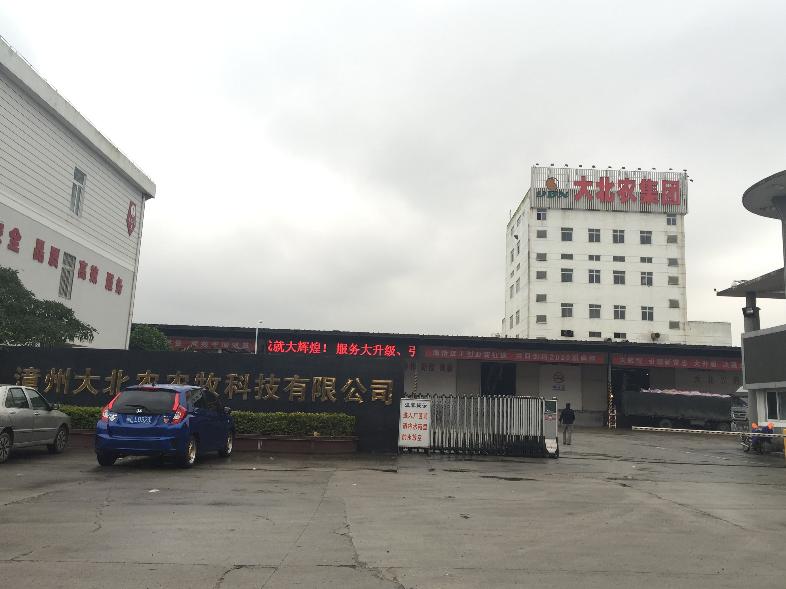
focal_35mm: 31
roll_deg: -3.3
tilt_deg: +10.2
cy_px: 287
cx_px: 417
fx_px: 704
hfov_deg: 58.3
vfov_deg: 45.4
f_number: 2.2
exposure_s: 1/103
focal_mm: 4.15
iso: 32
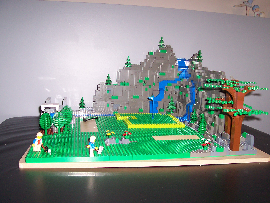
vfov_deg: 38.7
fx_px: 289
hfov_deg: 50.1
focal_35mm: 37
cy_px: 102
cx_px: 135
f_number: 2.8
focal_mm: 5.6
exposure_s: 1/60
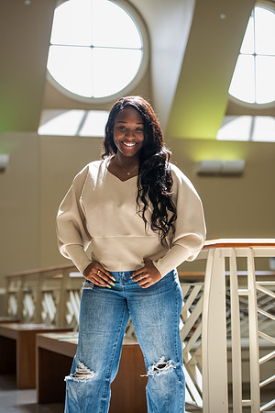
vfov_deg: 22.6
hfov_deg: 15.2
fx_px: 1031
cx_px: 138
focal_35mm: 90
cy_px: 206
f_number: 3.5
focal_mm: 90
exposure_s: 1/200
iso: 640
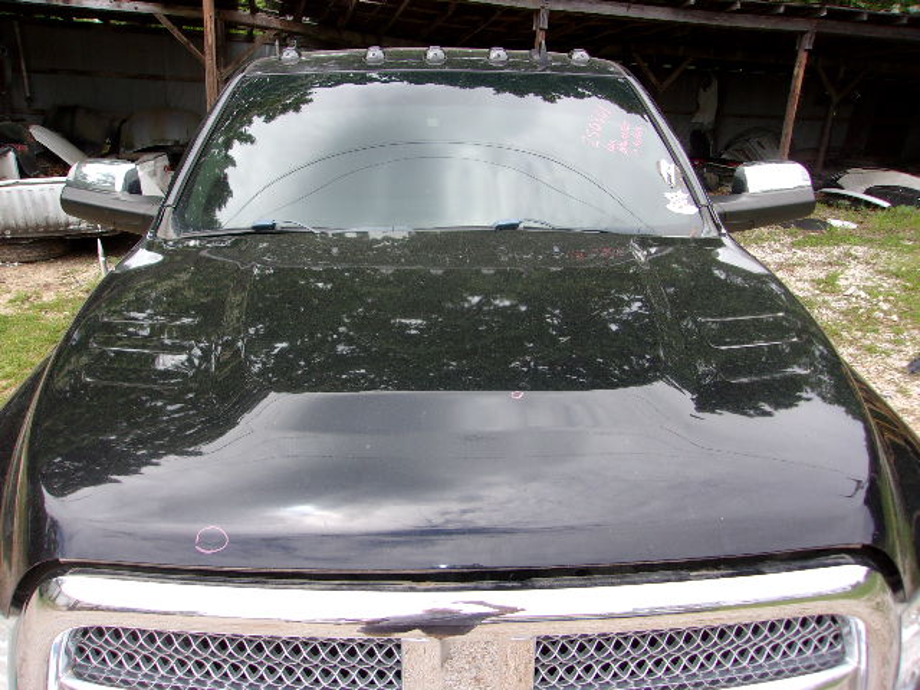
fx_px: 718
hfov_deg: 65.3
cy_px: 345
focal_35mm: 27
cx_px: 460
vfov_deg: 51.4
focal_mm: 4.9
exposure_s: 1/400
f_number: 3
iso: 80
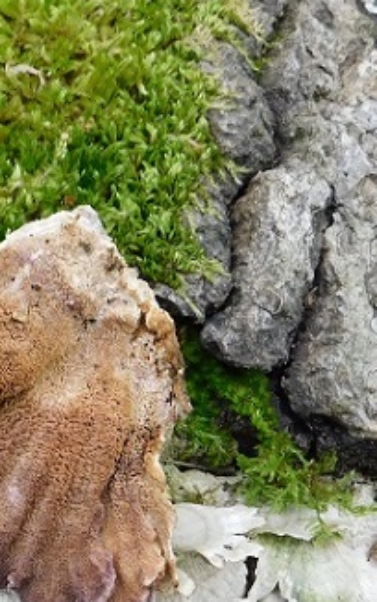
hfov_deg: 22.8
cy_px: 478
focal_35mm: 56
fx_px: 920
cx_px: 61
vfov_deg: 35.2
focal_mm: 4
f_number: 3
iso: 160
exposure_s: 1/30
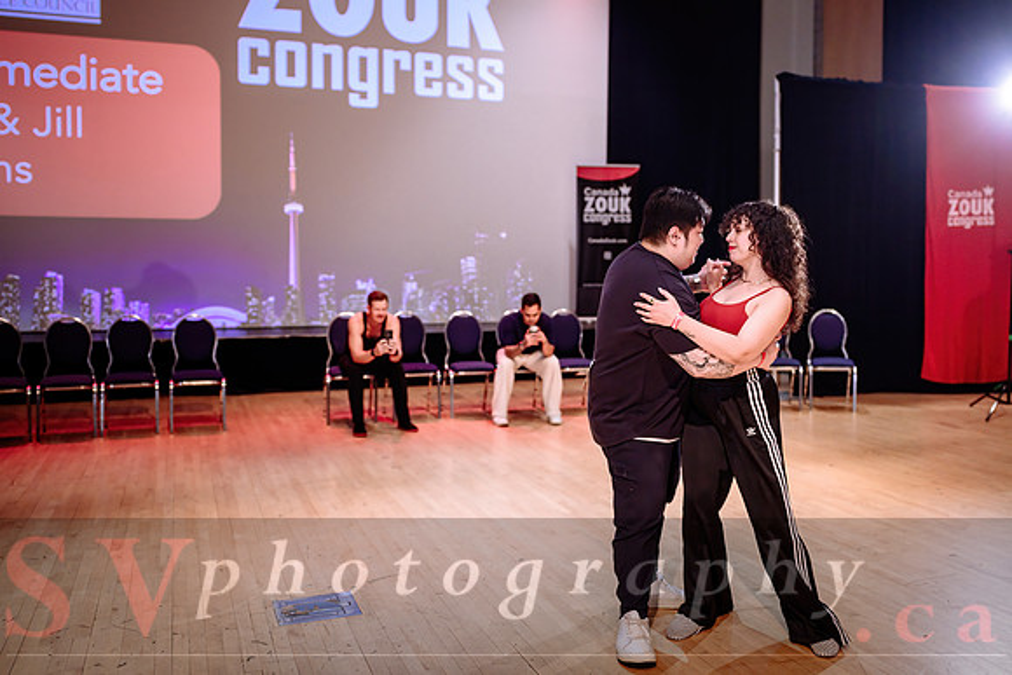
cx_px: 553
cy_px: 320
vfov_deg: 42.8
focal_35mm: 31
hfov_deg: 60.8
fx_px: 861
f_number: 2
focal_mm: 28
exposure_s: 1/320
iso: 1600
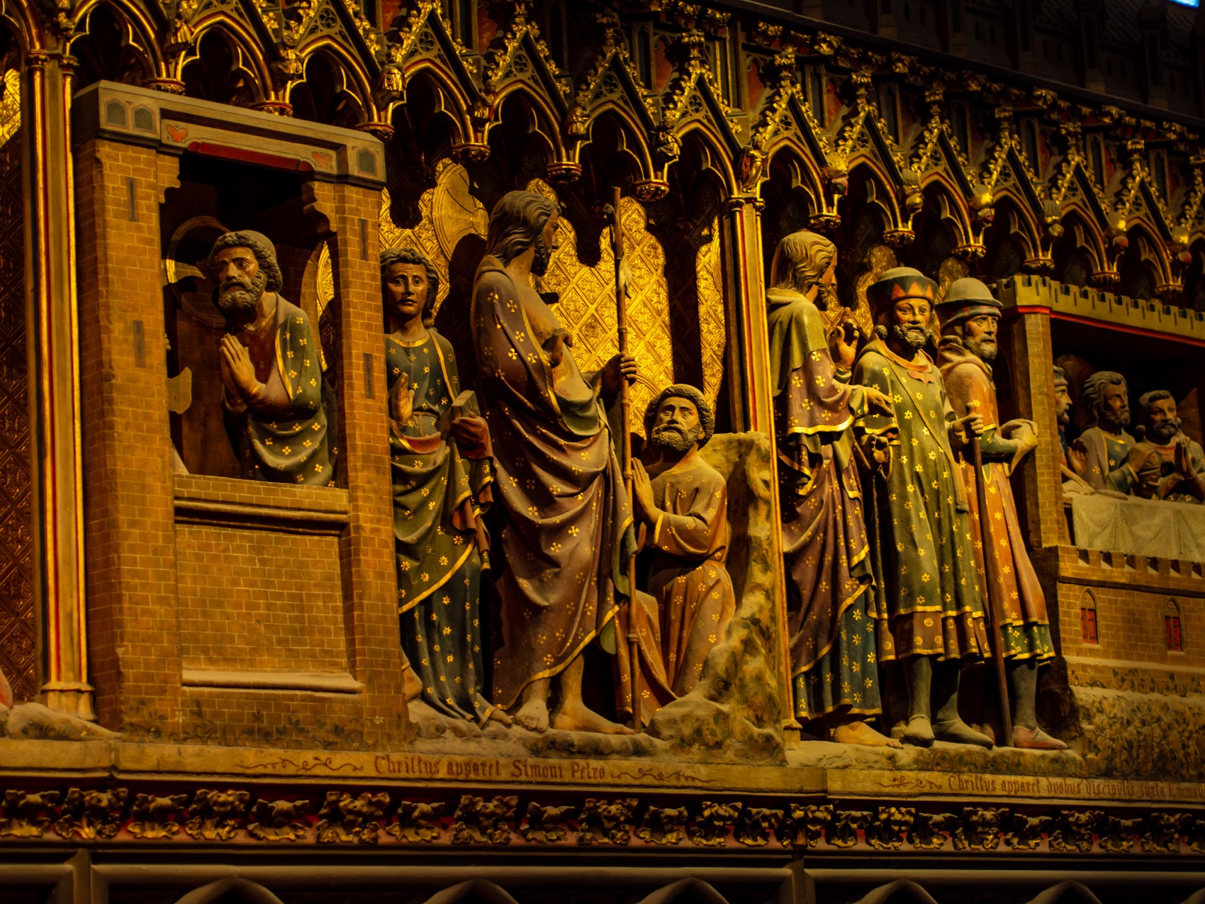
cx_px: 602
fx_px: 3133
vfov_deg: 16.4
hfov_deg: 21.8
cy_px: 452
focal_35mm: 90
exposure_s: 1/6
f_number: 1.8
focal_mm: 45
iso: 200
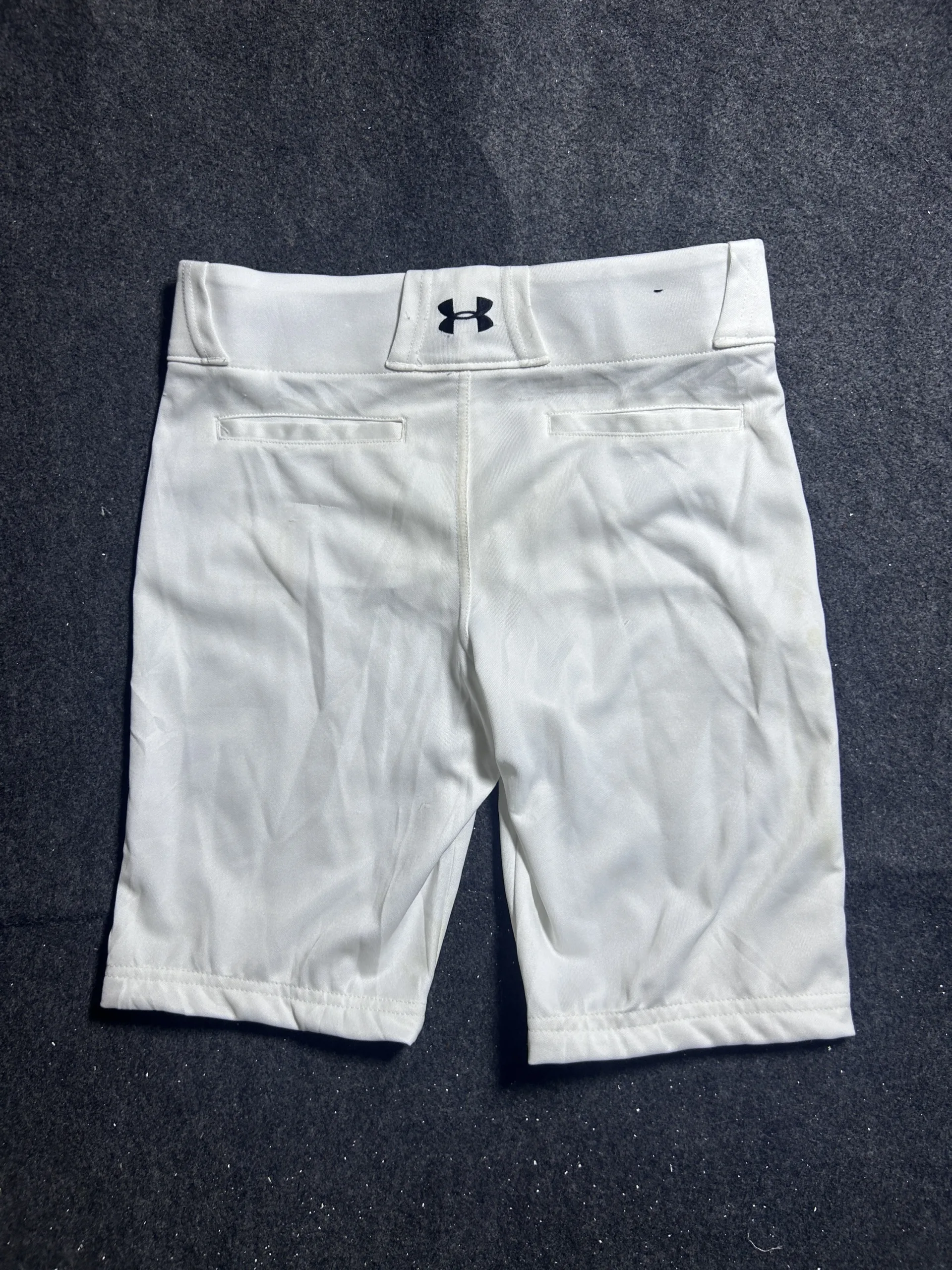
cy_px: 635
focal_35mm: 26
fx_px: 953
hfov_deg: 53.1
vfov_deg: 67.3
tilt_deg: -61.3
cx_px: 476
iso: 80
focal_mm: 5.7
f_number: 1.5
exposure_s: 1/50
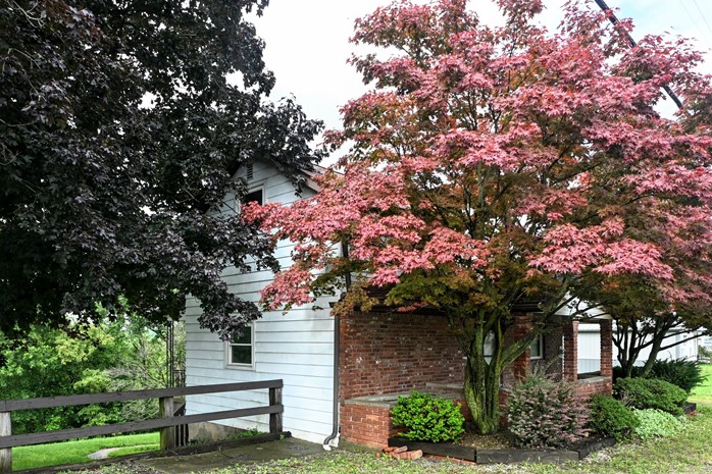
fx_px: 554
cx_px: 293
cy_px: 339
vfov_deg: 45.2
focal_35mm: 28
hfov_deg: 65.0
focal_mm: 12
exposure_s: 1/80
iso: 100
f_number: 6.3
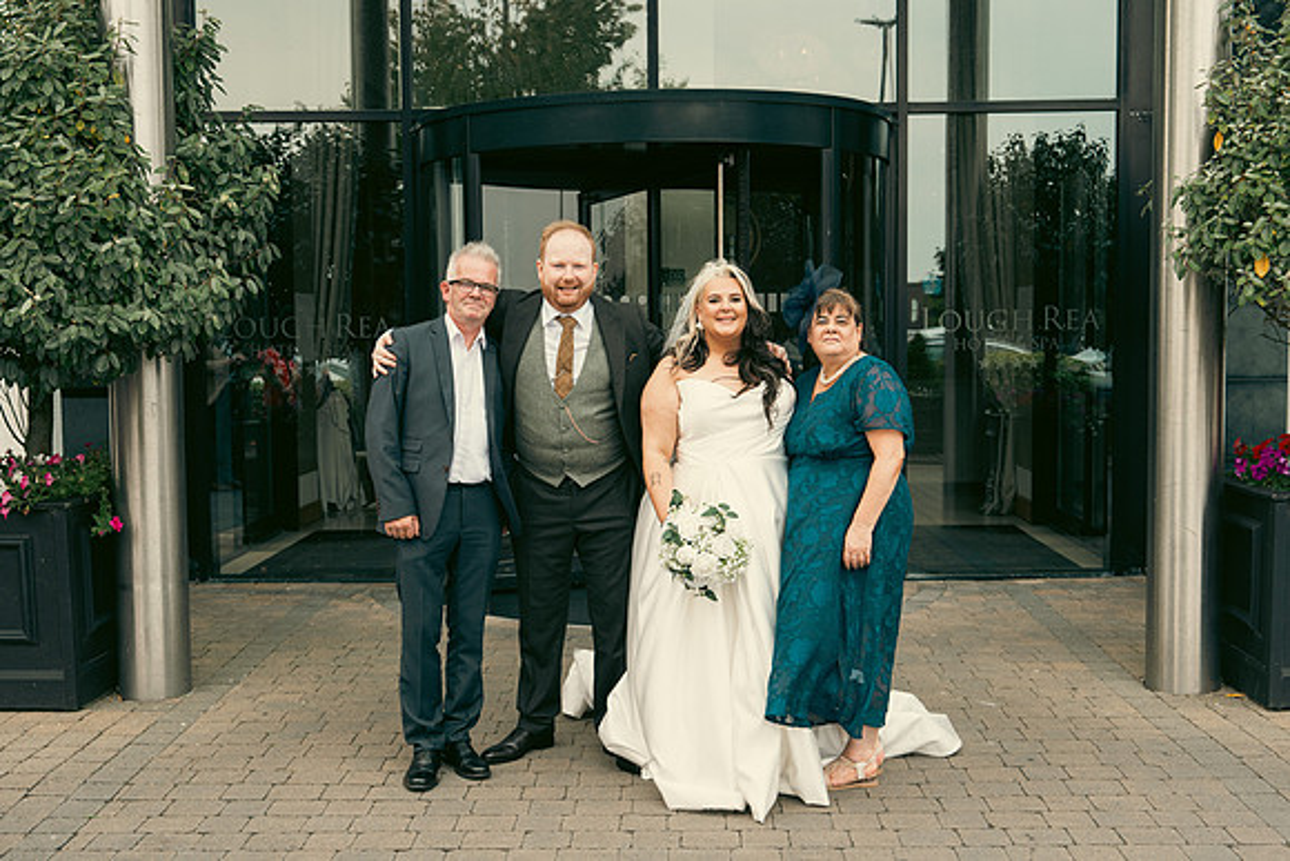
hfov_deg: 46.4
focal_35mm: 42
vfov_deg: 31.9
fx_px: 1505
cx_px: 645
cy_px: 430
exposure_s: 1/250
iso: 250
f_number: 5
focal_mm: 42
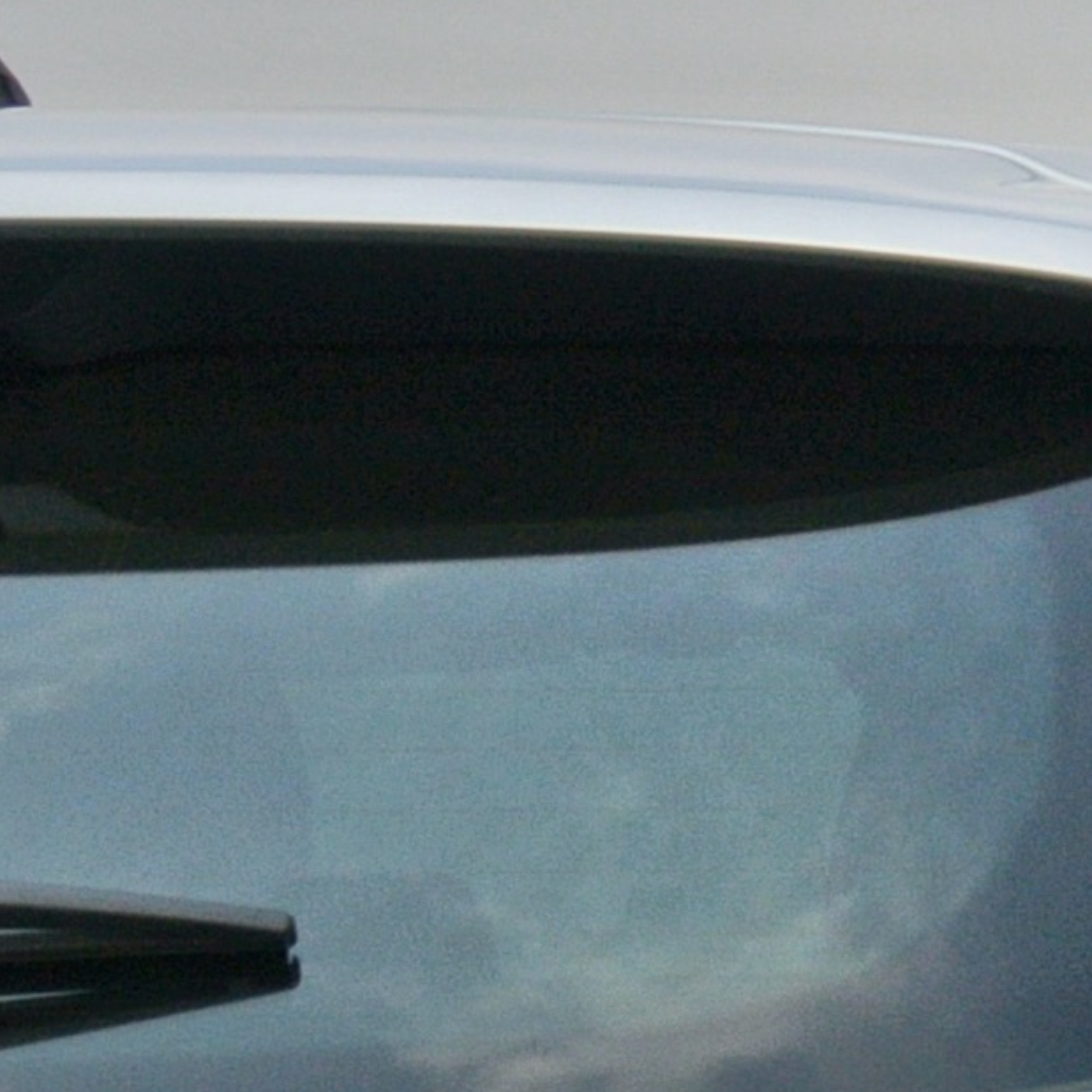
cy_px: 1367
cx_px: 2734
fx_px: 9886
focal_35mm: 277
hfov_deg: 6.0
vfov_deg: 6.3
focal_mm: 19.6
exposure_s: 1/200
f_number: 5.6
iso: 125
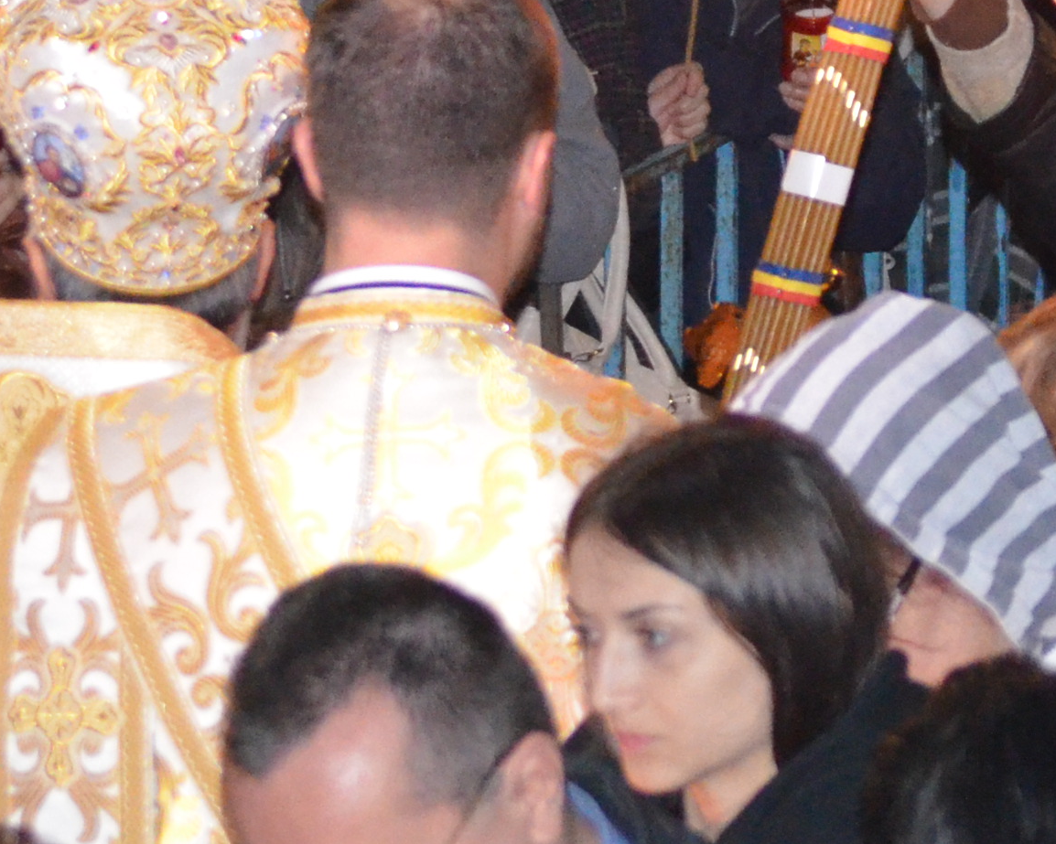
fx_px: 10313
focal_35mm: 330
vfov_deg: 4.7
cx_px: 641
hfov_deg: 5.9
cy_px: 106
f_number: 4
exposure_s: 1/60
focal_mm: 55
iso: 3200
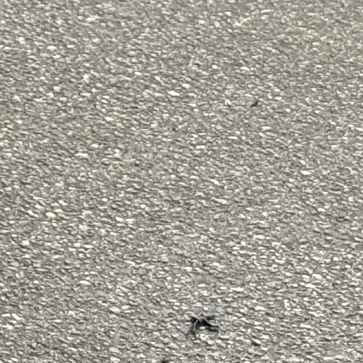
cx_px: -733
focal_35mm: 259
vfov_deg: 6.5
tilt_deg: -8.0
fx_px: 3073
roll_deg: +1.0
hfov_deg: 6.2
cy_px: -376
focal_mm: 6.76
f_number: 1.78
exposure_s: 1/5208
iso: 80
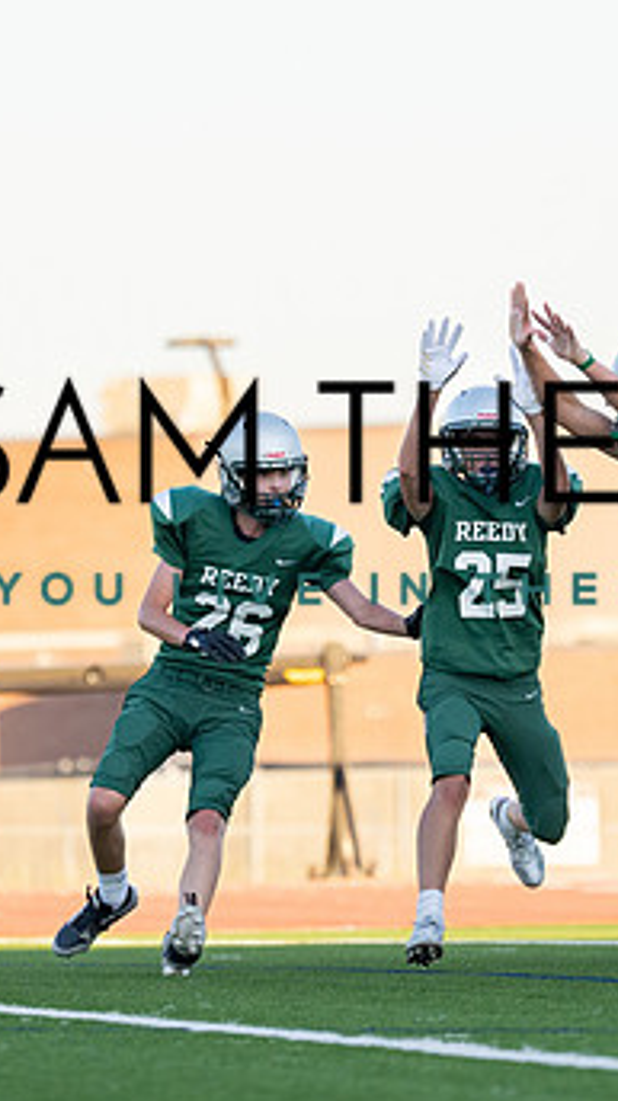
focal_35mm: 346
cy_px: 656
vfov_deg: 6.2
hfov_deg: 3.5
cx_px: 481
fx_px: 10100
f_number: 2.8
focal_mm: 139
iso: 500
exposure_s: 1/2500
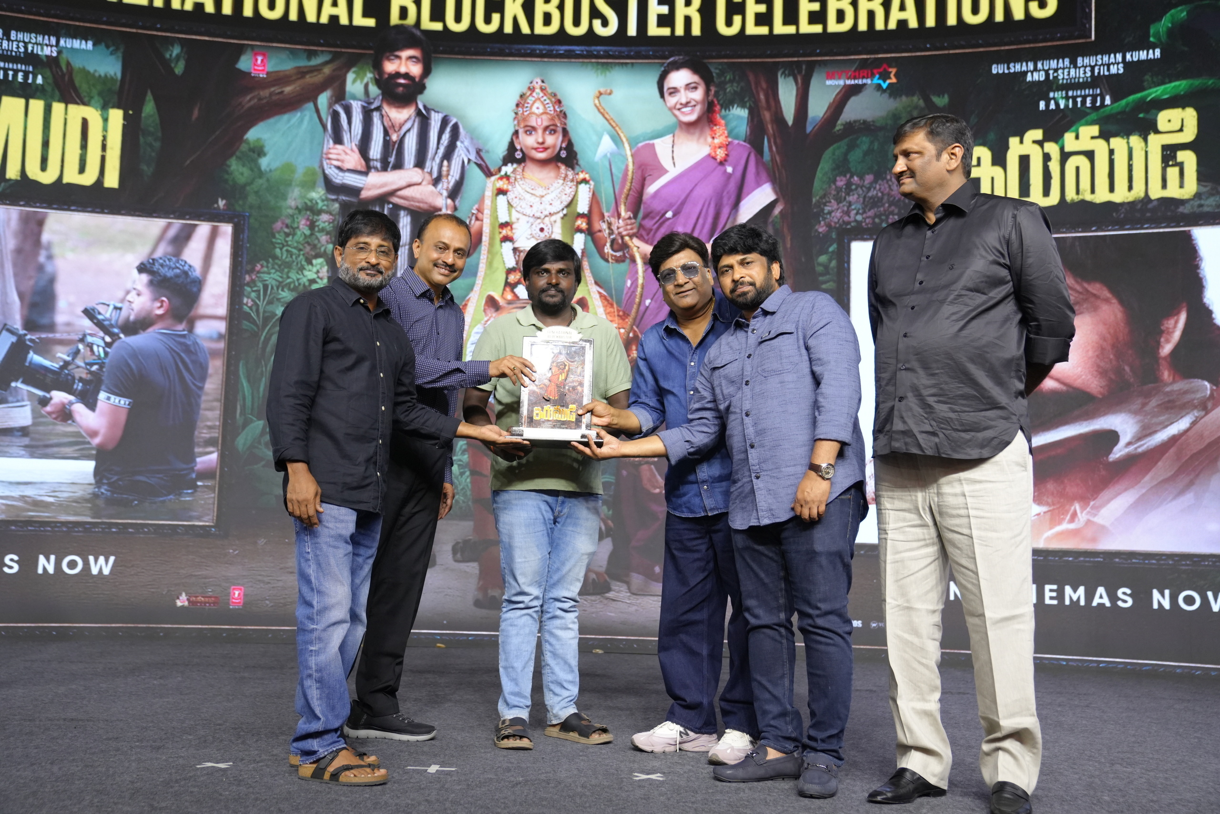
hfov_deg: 50.7
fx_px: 1288
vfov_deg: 35.1
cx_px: 610
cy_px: 407
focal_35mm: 38
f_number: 3.5
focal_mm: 38
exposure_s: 1/160
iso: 1600
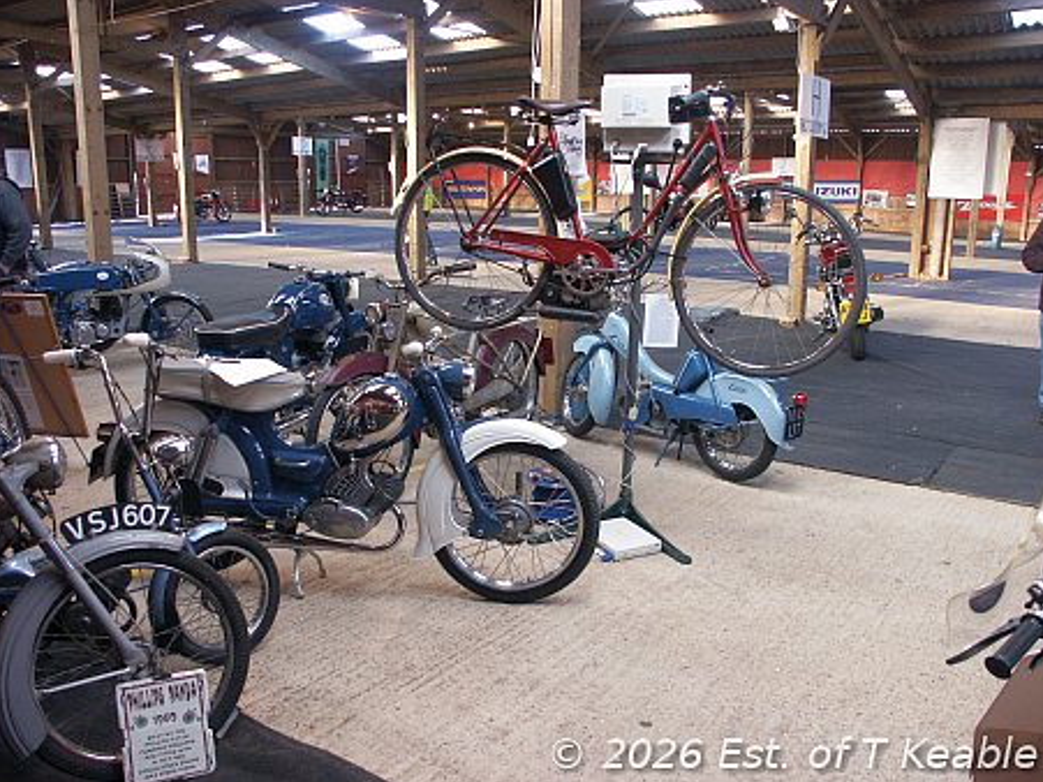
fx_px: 874
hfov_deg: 61.7
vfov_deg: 48.2
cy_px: 382
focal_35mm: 29
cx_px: 517
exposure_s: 1/30
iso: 200
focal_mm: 7.27
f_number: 2.8
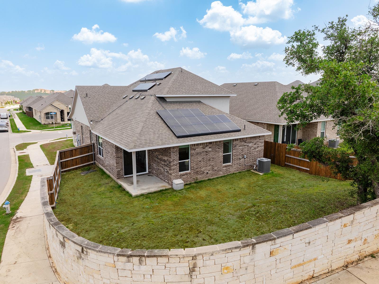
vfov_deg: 56.8
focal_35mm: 24
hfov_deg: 71.6
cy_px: 142
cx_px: 190
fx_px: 263
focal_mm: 12.29
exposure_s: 1/320
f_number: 7.1
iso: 100
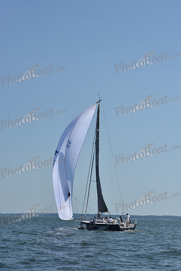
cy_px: 136
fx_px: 693
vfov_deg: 22.1
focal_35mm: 92
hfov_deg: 14.9
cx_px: 90
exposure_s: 1/1250
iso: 250
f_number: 9
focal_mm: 92
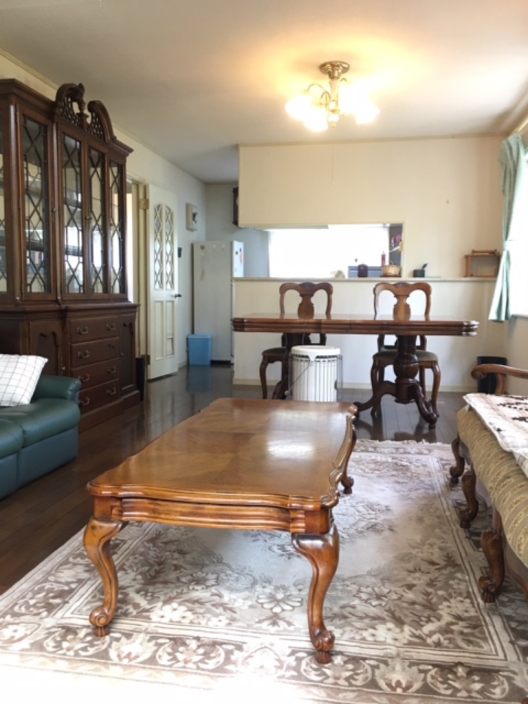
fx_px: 590
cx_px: 264
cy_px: 352
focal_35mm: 29
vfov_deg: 61.7
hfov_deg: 48.2
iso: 40
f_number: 2.2
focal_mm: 4.15
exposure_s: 1/15
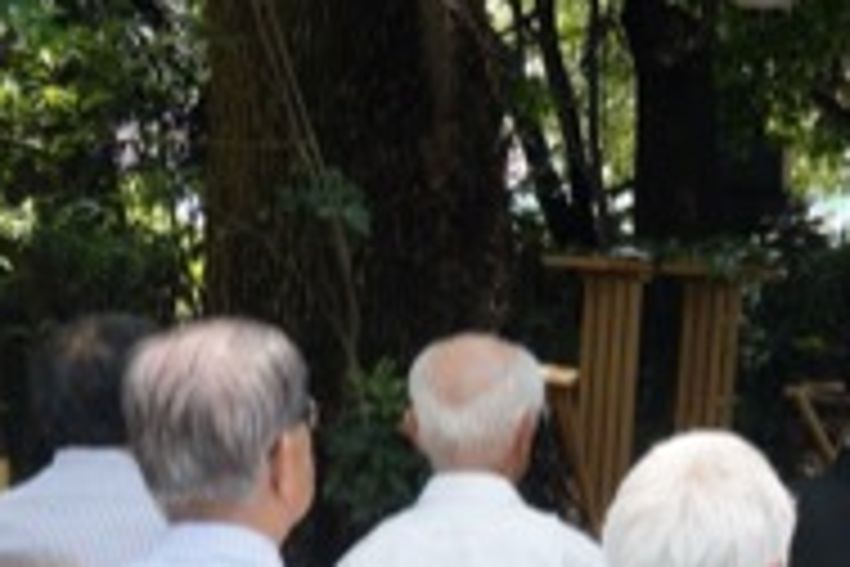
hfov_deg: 14.4
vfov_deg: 9.6
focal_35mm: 142
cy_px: 558
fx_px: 3353
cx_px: 634
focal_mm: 28
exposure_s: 1/250
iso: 2000
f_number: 8
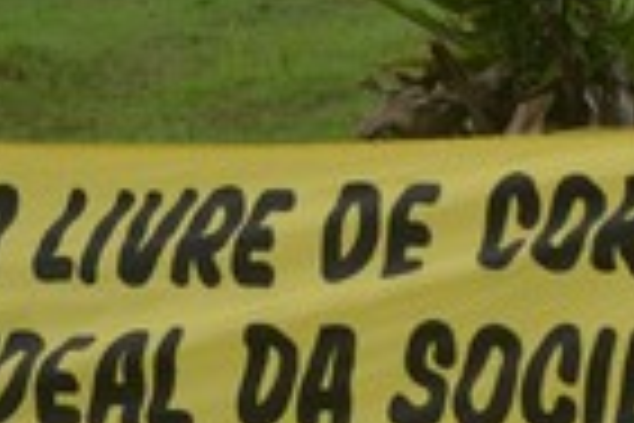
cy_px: 108
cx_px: 549
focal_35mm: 537
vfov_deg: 2.6
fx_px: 9456
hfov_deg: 3.8
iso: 125
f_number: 5.6
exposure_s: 1/500
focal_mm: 112
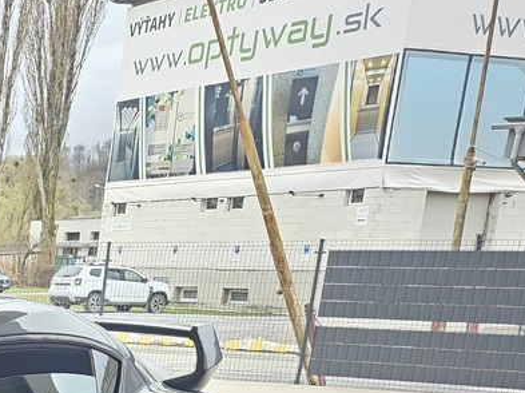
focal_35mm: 75
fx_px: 1136
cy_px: 540
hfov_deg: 21.0
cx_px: -315
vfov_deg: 18.0
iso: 100
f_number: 1.8
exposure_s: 1/100
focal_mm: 5.4
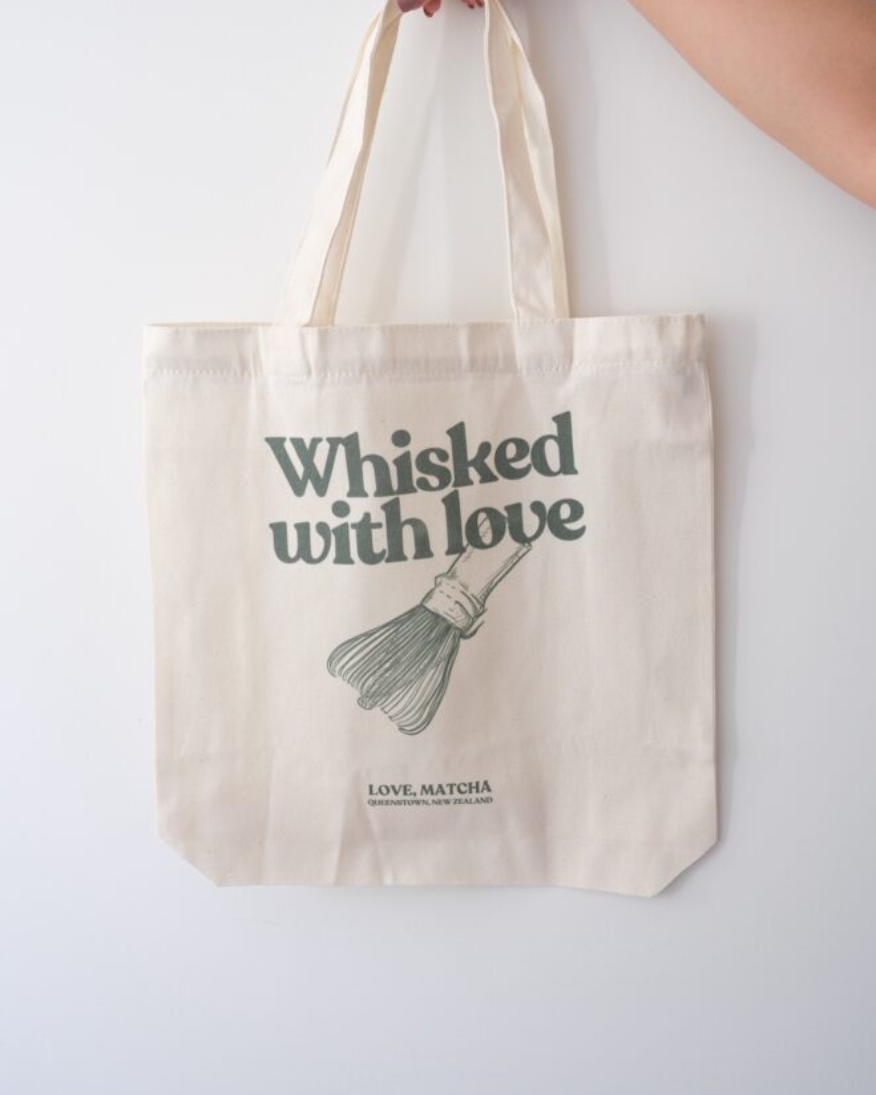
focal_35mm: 35
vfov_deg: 51.4
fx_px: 1134
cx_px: 431
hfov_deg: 42.2
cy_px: 485
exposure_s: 1/100
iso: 1250
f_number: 4
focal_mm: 19.7
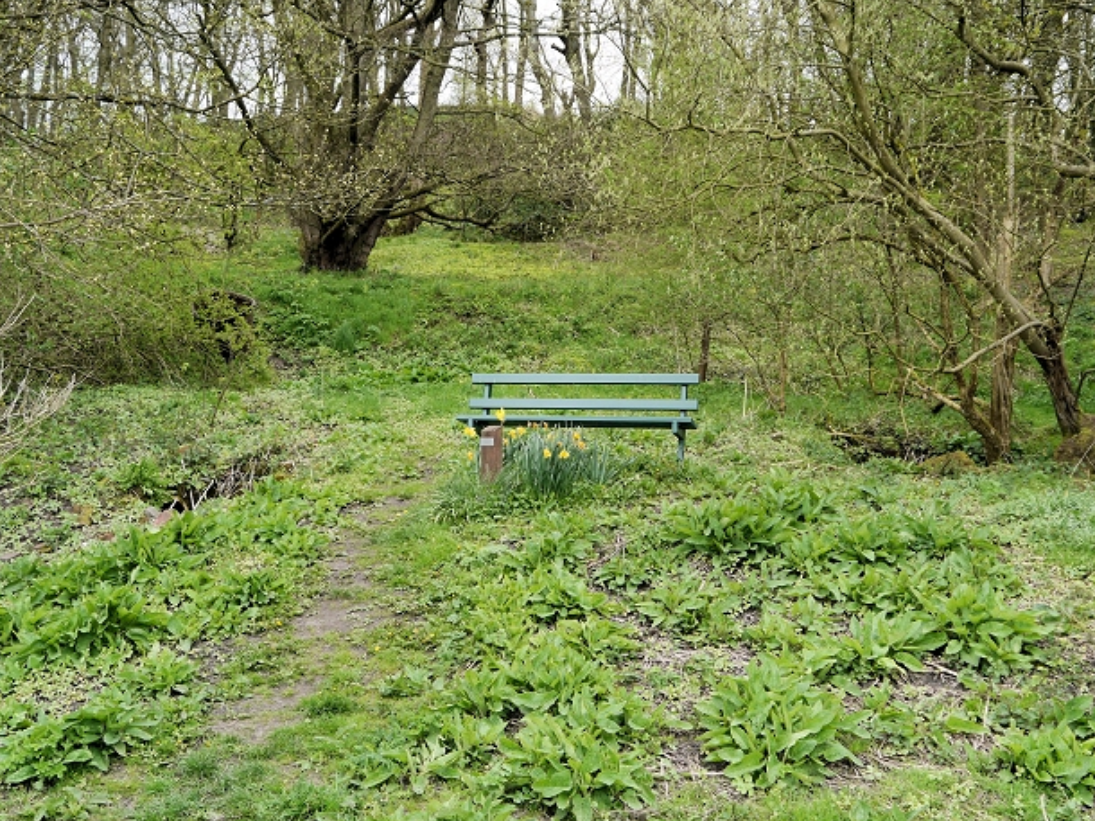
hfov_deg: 44.8
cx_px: 555
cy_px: 418
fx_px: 1328
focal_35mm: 42
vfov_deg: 34.3
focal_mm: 20
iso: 200
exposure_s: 1/125
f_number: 5.6
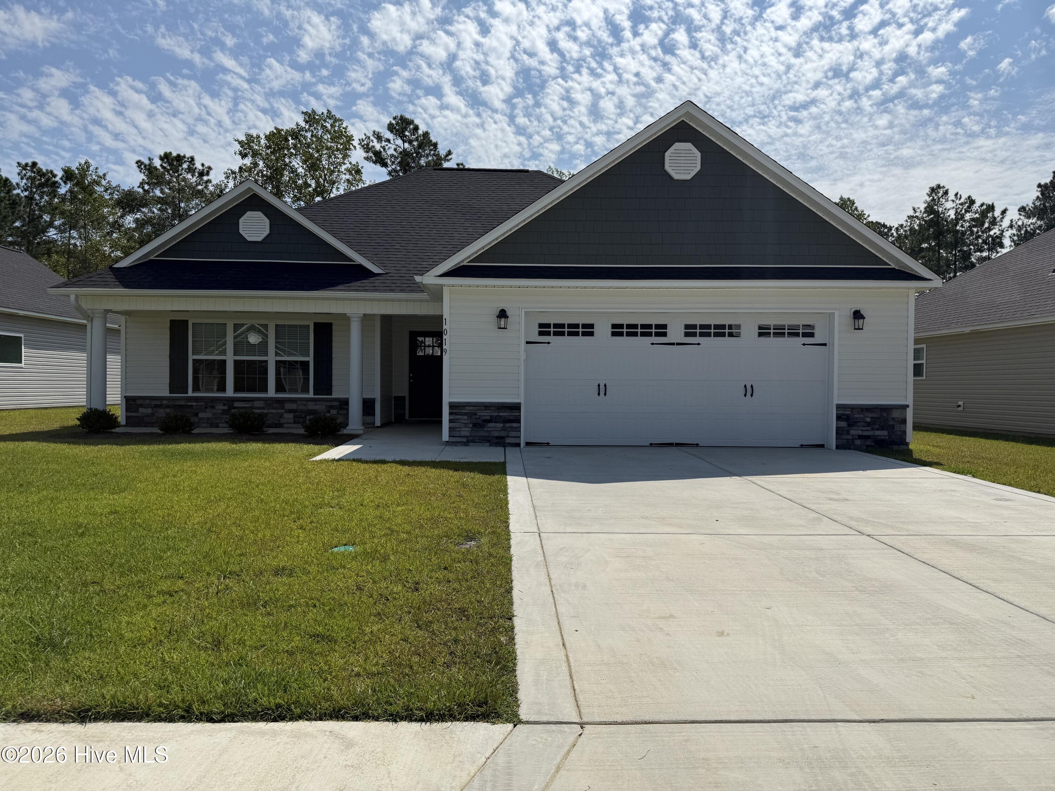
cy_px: 396
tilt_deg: -1.0
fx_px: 731
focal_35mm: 24
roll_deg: -0.1
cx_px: 528
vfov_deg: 56.8
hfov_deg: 71.6
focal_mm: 6.76
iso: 80
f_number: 1.78
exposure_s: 1/11905
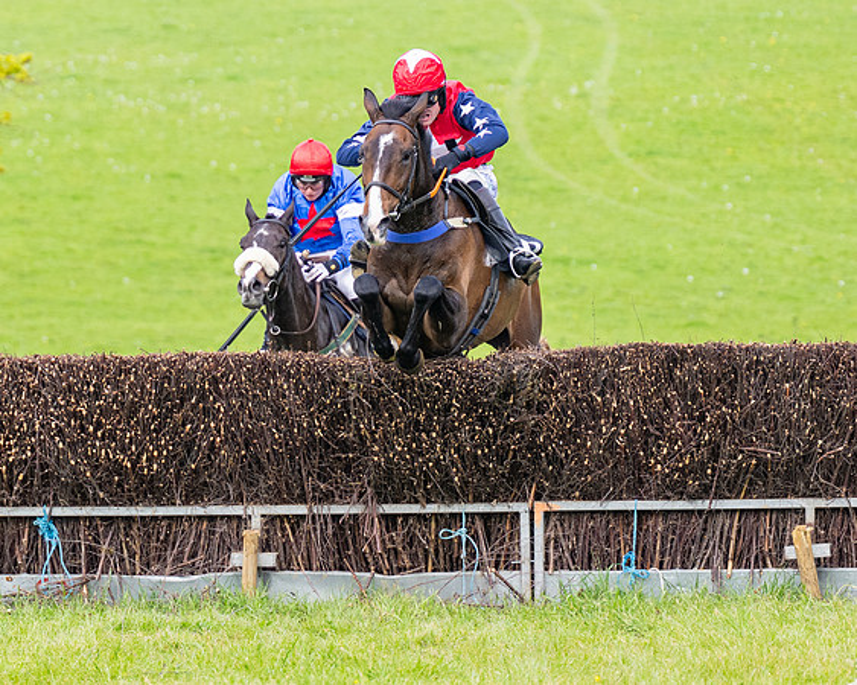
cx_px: 421
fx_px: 10824
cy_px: 287
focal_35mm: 427
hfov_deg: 4.5
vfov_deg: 3.6
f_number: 4
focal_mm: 170
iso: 400
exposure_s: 1/1250
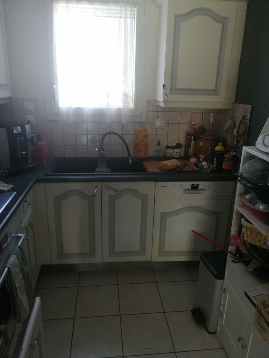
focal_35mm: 27
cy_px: 179
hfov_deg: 51.4
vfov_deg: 65.3
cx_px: 134
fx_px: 280
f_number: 1.8
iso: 125
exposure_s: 1/33.3
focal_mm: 3.95
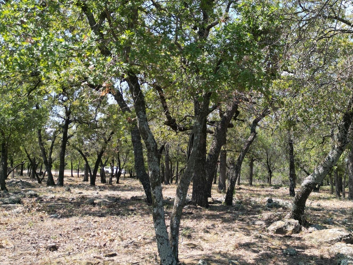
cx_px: 251
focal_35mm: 37
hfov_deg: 48.8
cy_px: 107
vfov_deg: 38.5
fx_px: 377
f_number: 1.7
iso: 150
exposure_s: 1/1250
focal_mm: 6.72
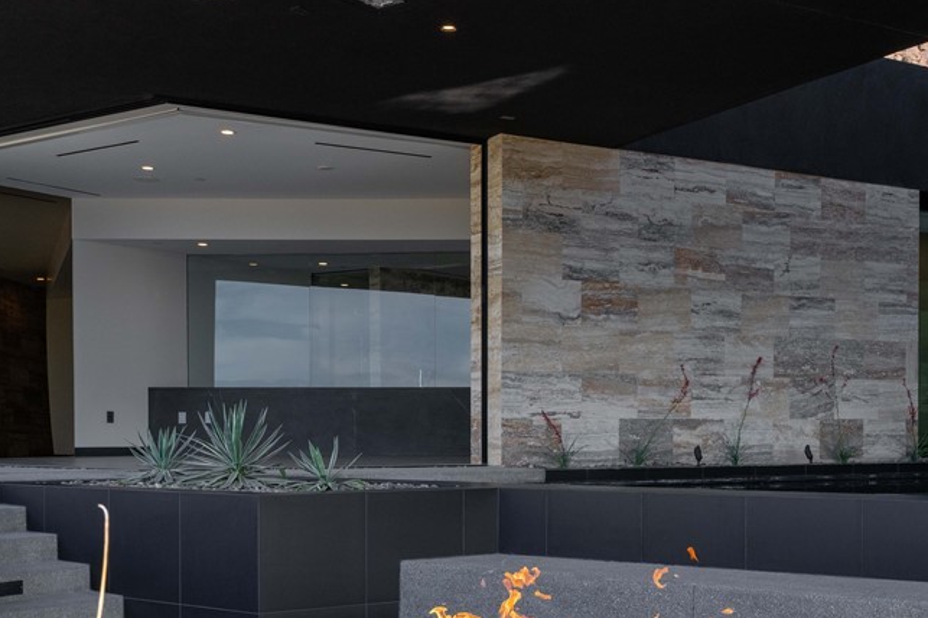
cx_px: 547
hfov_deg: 40.2
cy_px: 448
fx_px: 1262
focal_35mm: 49
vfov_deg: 27.2
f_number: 8
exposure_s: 1/500
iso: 640
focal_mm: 29
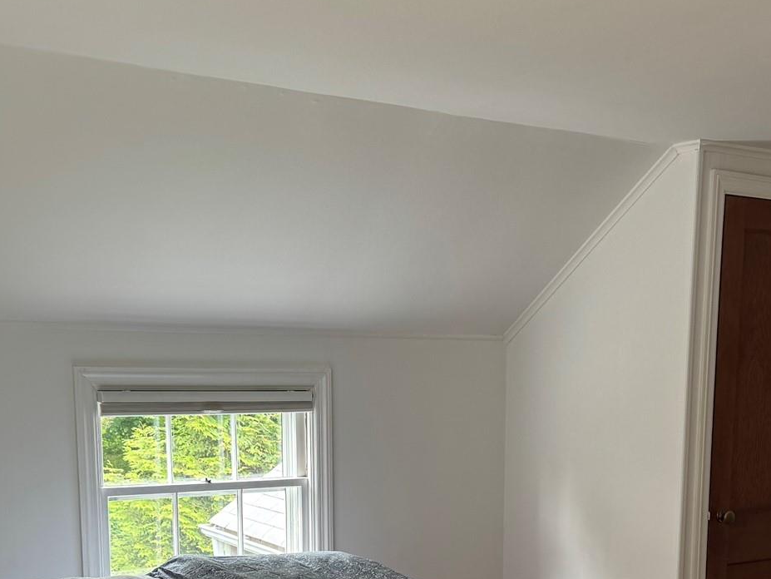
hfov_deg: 35.9
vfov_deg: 26.6
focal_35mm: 53
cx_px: 503
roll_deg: -1.1
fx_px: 1181
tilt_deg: -9.6
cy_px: 521
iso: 125
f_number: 1.78
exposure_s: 1/121
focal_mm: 6.76
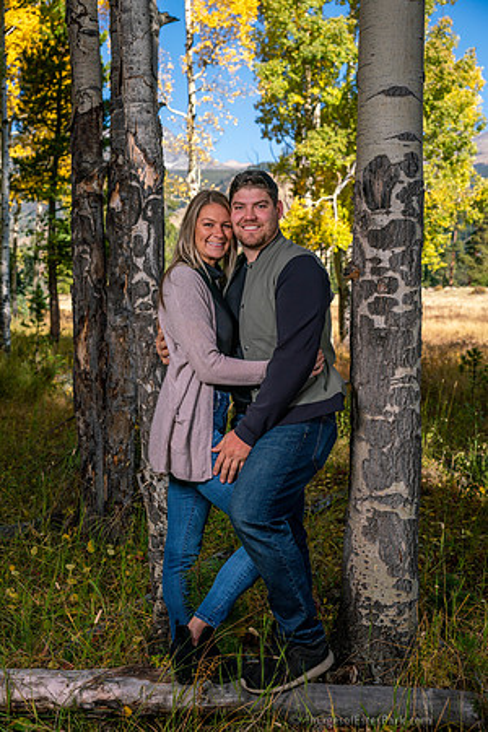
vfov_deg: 43.6
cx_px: 244
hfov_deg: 29.9
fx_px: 915
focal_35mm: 45
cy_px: 366
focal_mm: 45
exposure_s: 1/1000
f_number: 4.5
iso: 160
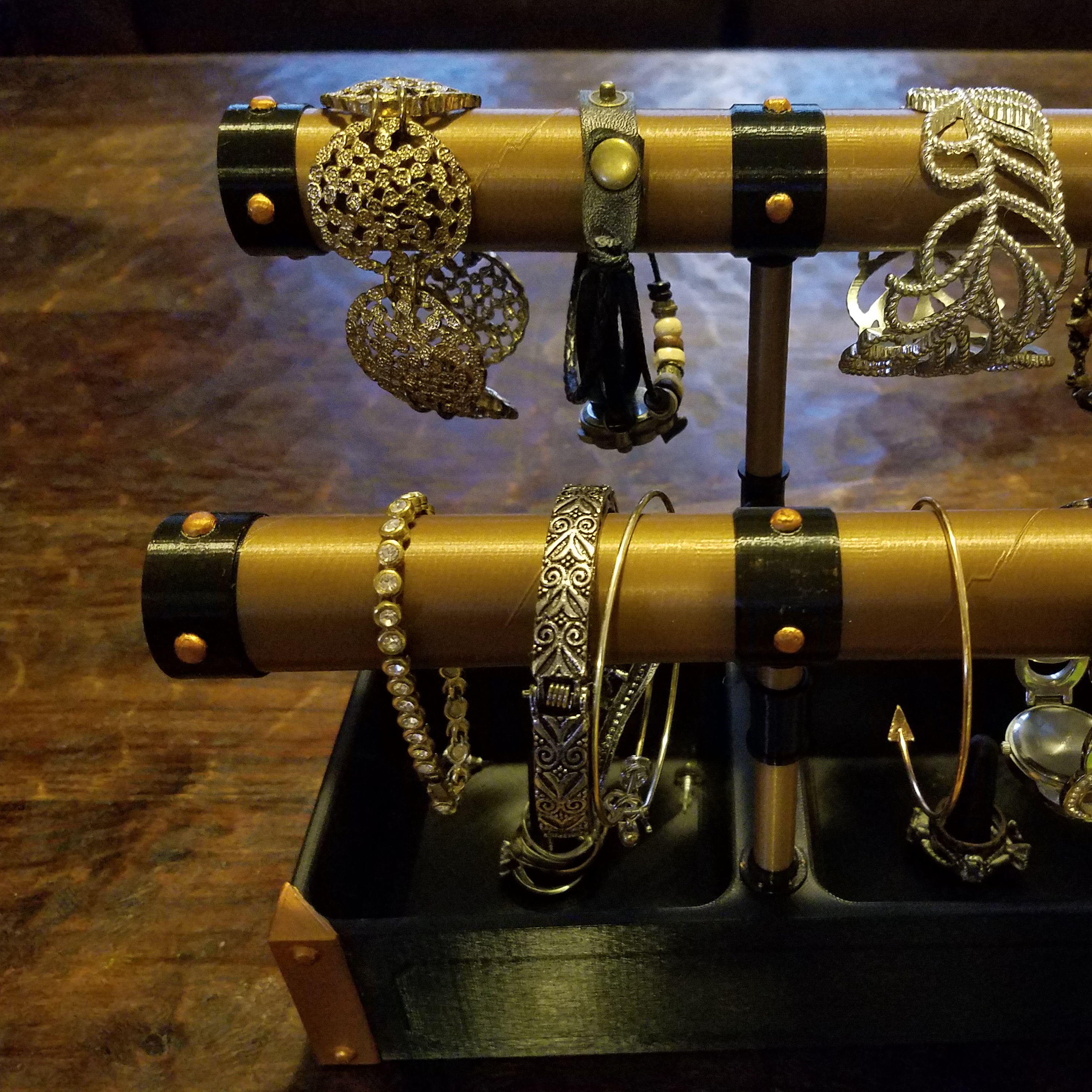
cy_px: 543
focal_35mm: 31
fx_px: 1106
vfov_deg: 52.5
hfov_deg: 51.5
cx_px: 729
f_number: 1.7
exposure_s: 1/10
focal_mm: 4.2
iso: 640
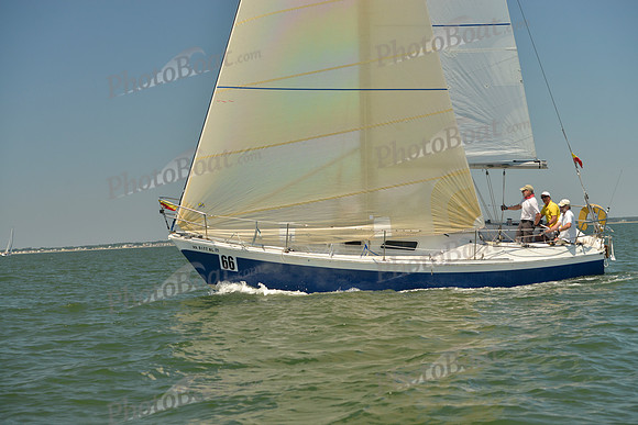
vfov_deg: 19.5
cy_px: 212
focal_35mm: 70
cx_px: 319
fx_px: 1241
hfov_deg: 28.8
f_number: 6.3
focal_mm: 70
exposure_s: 1/640
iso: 200
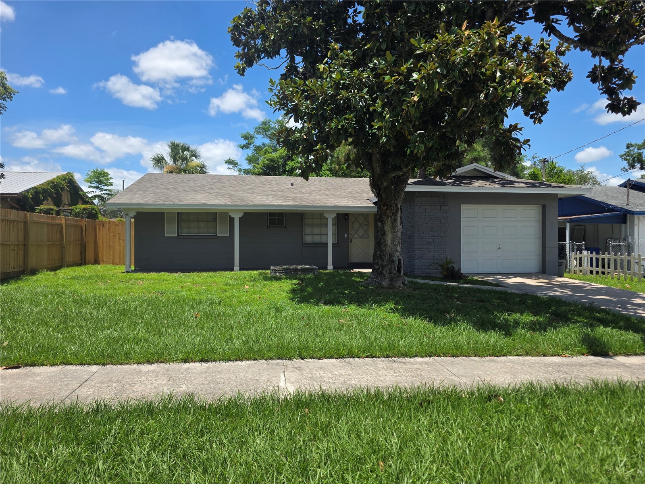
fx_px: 429
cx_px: 322
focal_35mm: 23
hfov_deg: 73.9
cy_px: 242
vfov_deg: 58.9
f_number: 1.7
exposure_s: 1/4766
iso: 80
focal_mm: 6.3
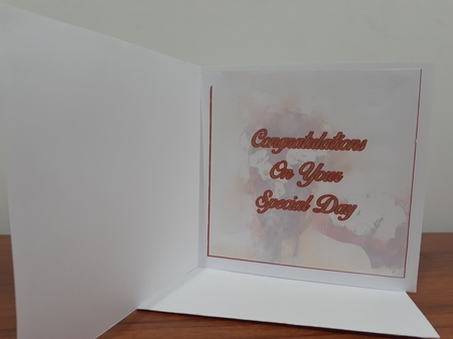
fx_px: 353
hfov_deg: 65.4
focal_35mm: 27
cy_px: 170
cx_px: 226
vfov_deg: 51.3
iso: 125
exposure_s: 1/50
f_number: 1.9
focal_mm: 3.6
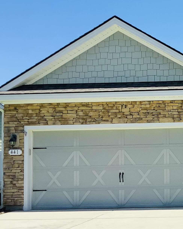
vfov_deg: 25.0
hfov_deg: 18.5
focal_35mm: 76
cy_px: 134
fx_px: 515
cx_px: 249
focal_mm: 3.3
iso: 25
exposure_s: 1/1294
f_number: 2.4
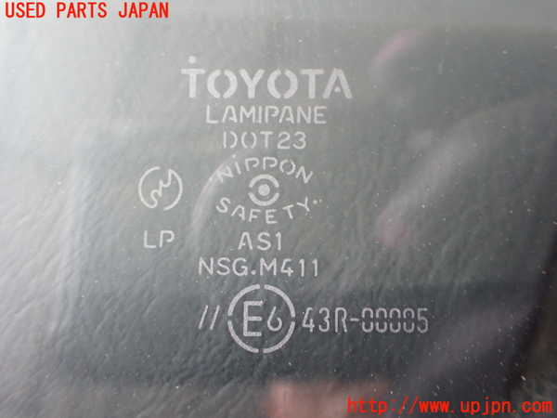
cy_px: 209
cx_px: 278
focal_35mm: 30
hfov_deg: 60.0
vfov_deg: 46.8
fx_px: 483
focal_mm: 5.4
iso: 640
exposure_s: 1/125
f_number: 2.3
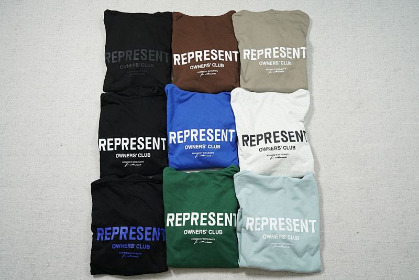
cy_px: 140
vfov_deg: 42.4
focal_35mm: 31
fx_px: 361
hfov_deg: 60.3
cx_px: 210
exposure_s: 1/100
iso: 1600
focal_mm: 31
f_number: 10
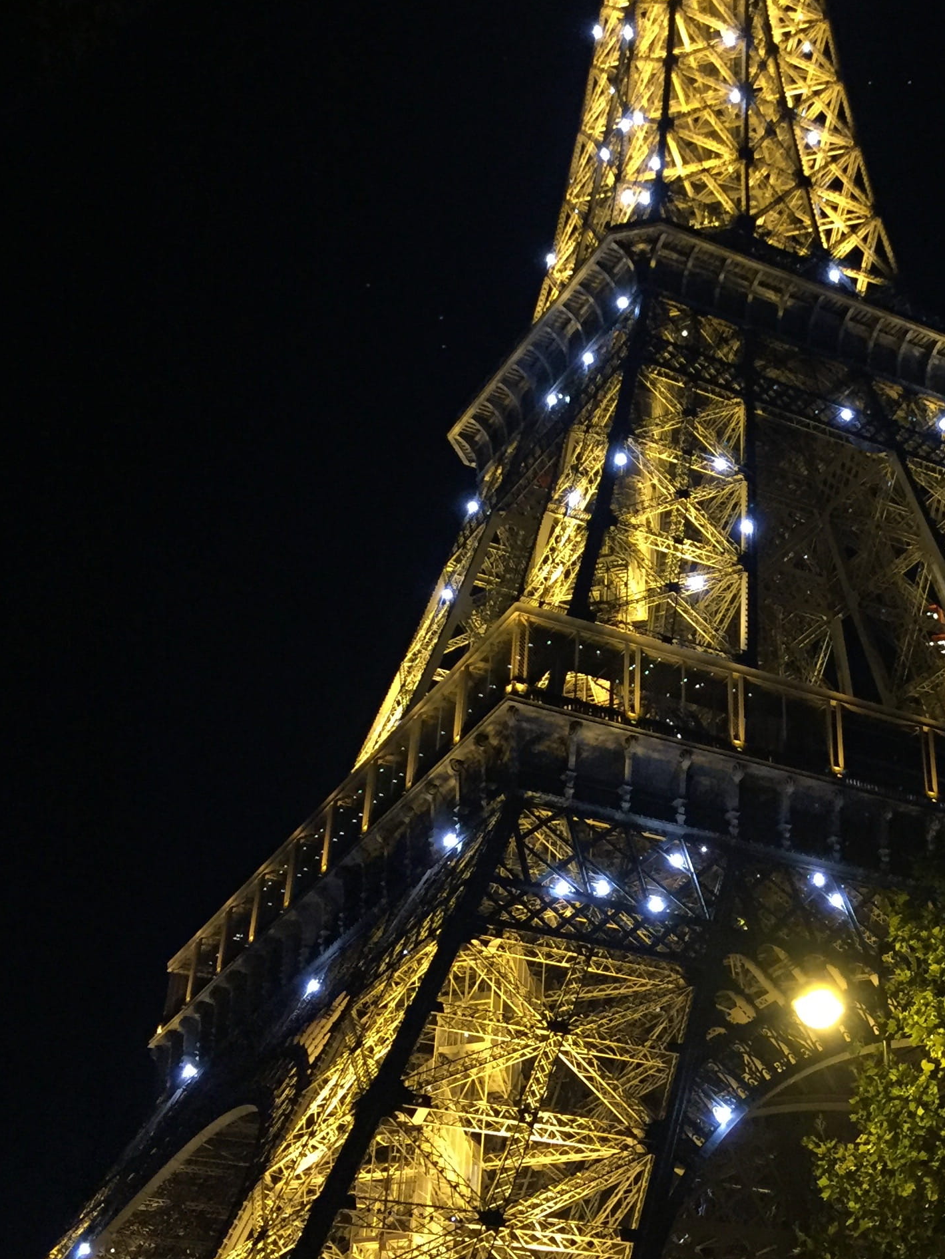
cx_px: 738
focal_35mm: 50
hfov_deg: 28.6
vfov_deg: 38.0
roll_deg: -0.6
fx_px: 1820
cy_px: 492
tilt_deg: +34.8
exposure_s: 1/33
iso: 200
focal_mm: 4.15
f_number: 2.2
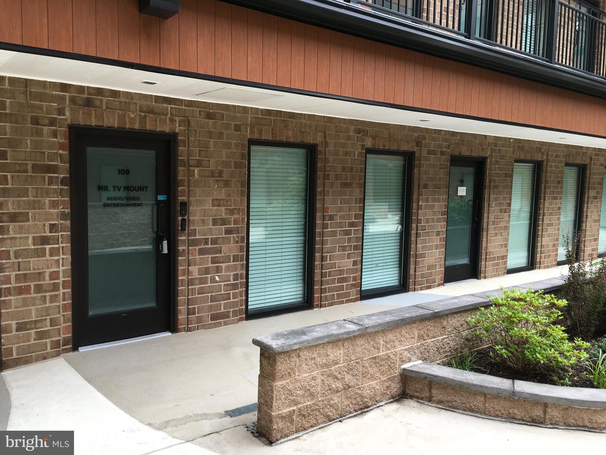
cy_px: 228
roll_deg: -1.1
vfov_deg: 48.2
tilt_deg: -5.0
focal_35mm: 29
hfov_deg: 61.7
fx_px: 508
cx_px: 303
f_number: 2.2
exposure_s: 1/225
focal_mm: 4.15
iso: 25
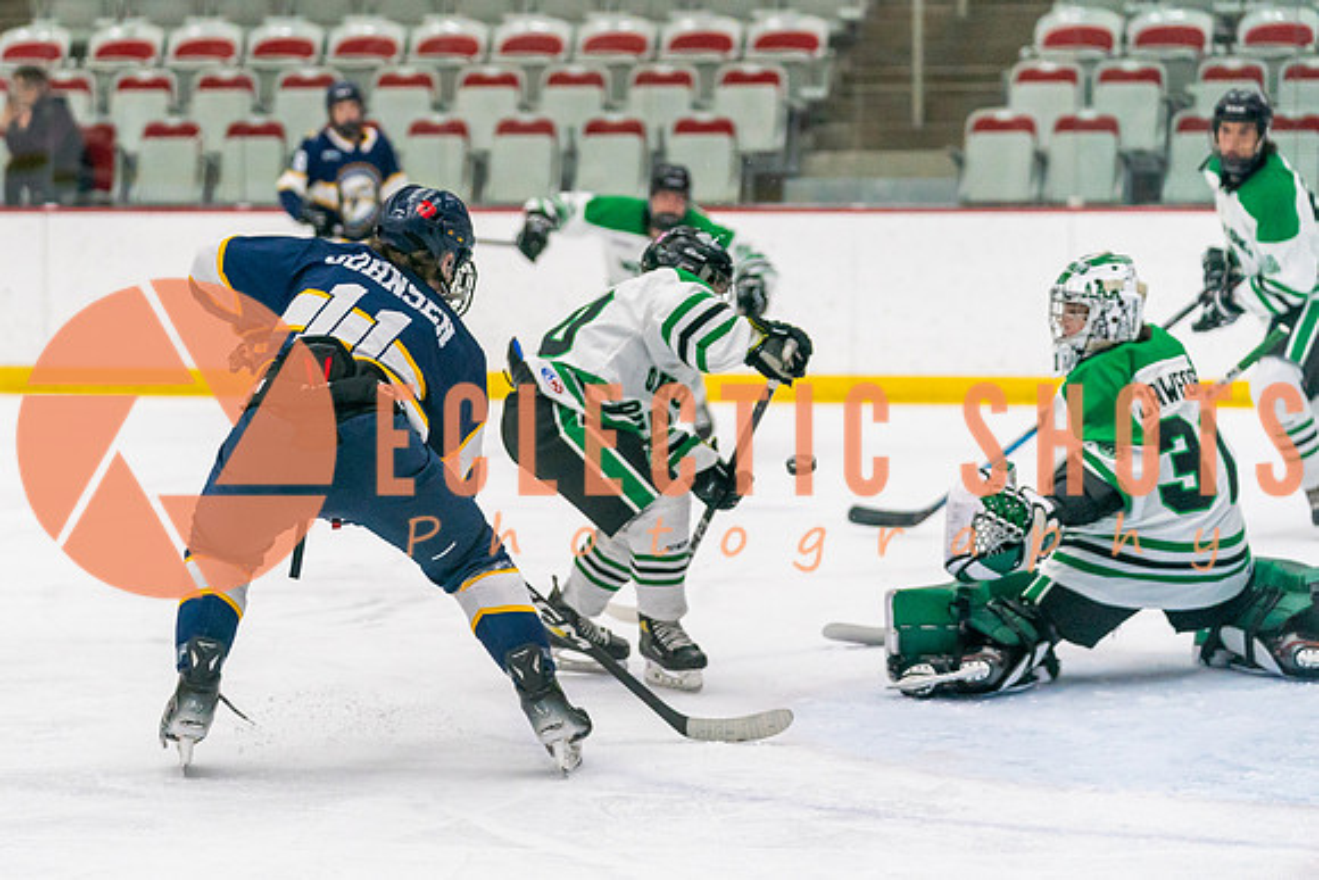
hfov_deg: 15.0
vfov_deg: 10.1
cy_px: 522
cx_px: 454
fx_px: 4987
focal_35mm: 136
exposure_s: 1/1250
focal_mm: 99
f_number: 2.8
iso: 3200
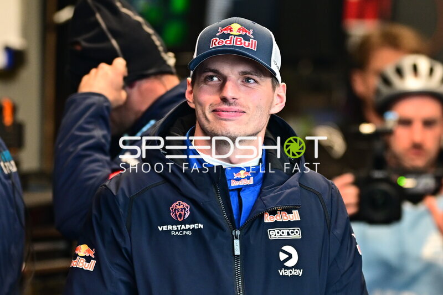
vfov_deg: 6.8
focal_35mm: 202
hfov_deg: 10.2
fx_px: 2485
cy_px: 148
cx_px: 222
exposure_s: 1/250
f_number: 1.8
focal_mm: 135
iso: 800
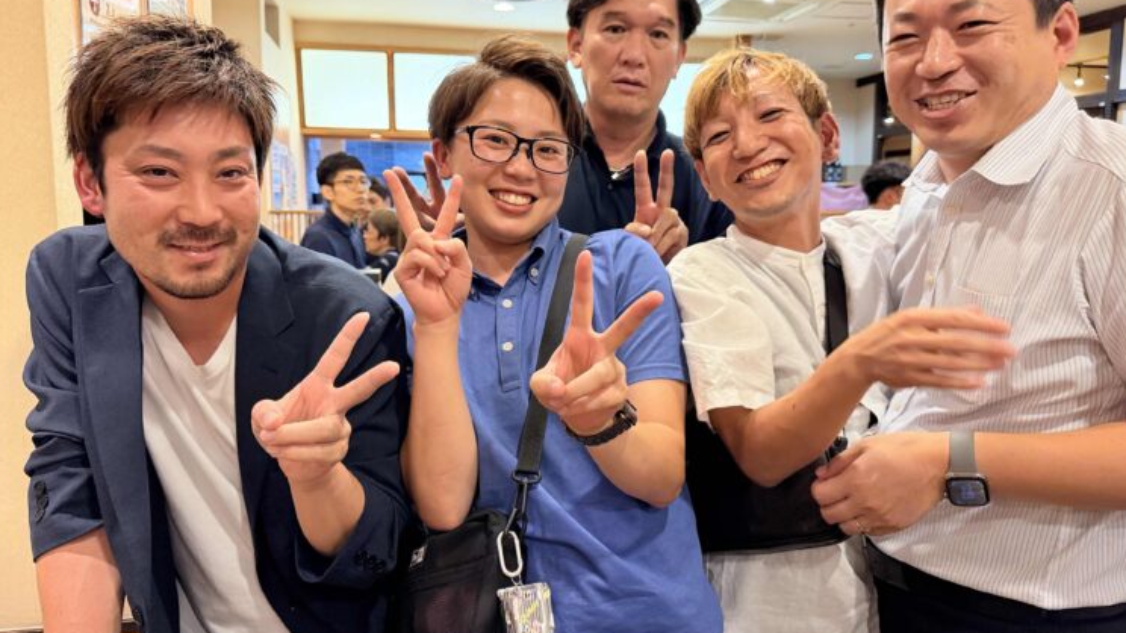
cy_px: 292
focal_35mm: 27
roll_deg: +0.3
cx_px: 566
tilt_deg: -6.6
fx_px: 806
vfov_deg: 42.8
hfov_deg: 69.9
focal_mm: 6.76
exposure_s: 1/50
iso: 320
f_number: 1.78
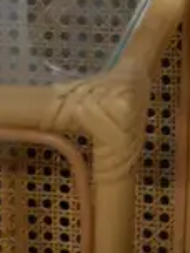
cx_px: 475
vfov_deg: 6.9
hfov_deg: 5.6
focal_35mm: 256
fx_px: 1874
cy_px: -524
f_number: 4.1
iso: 500
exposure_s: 1/60
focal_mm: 19
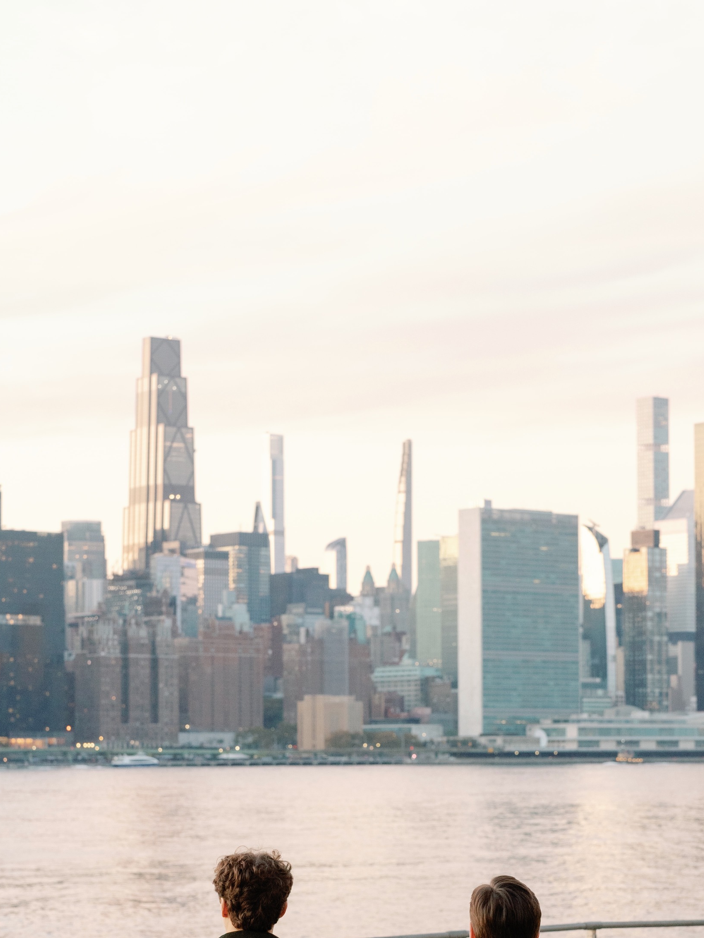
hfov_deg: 15.6
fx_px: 2576
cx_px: 407
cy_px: 666
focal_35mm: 95
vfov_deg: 20.5
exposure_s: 1/125
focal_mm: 50
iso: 800
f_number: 4.5
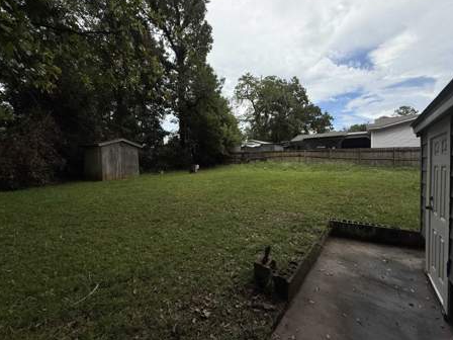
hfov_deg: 98.1
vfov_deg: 81.7
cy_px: 168
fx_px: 196
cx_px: 240
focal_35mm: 15
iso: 50
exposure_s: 1/2237
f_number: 2.2
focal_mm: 2.22
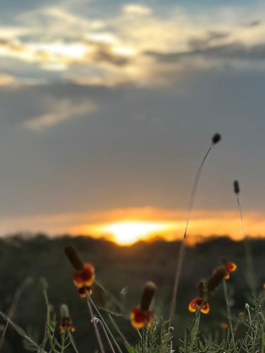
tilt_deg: -1.0
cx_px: 198
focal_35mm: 102
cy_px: 304
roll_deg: -2.1
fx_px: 1041
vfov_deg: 19.0
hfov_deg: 14.4
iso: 80
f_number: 1.78
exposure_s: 1/619
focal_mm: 6.86
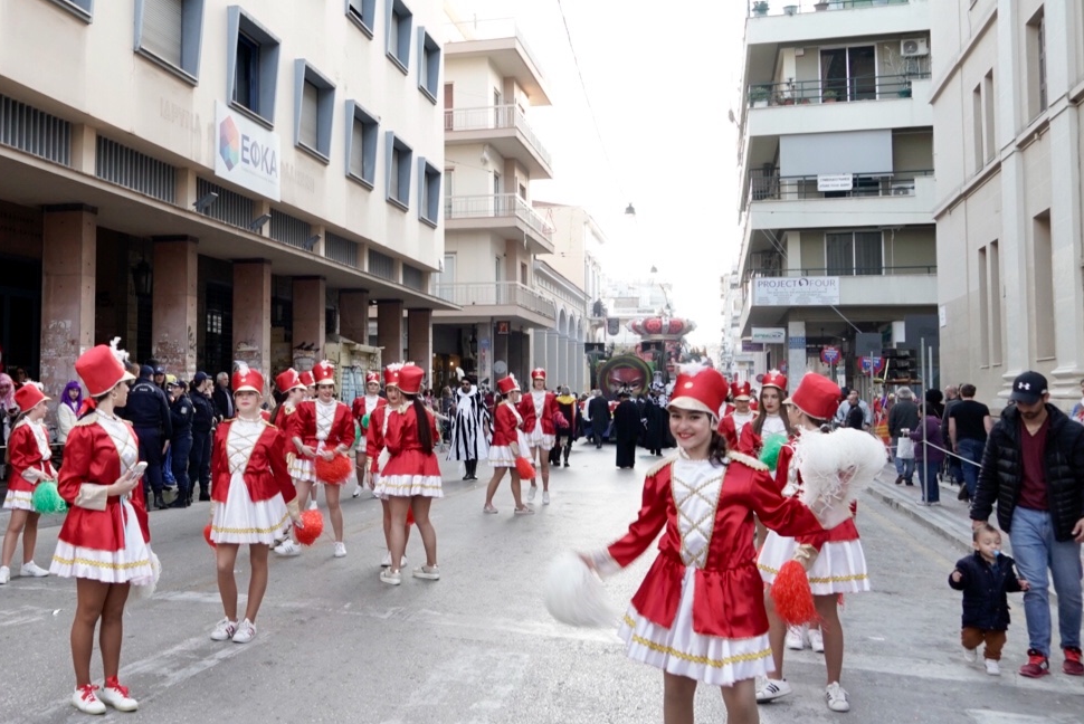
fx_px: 1205
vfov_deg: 33.4
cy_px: 308
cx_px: 262
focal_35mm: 40
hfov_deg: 46.6
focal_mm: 24
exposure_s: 1/100
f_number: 6.3
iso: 800
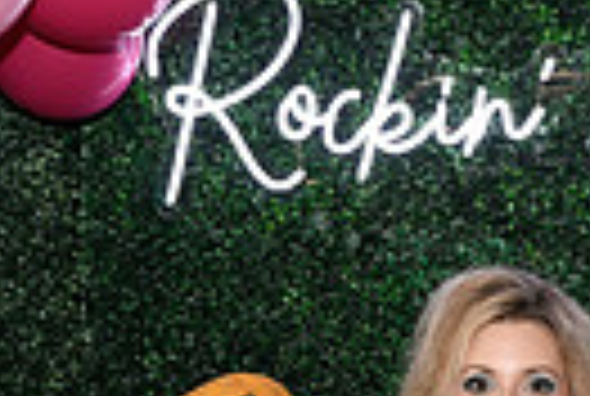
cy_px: 704
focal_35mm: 128
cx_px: 441
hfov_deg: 15.9
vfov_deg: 10.2
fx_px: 2103
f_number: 6.3
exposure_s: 1/60
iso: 500
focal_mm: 29
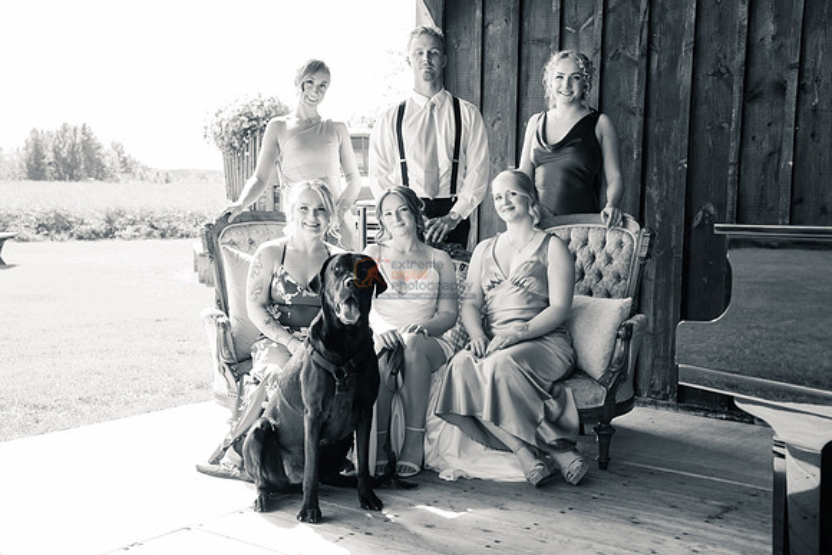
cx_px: 416
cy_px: 278
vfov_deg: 29.9
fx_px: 1040
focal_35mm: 45
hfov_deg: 43.6
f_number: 5.6
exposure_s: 1/100
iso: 400
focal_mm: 45
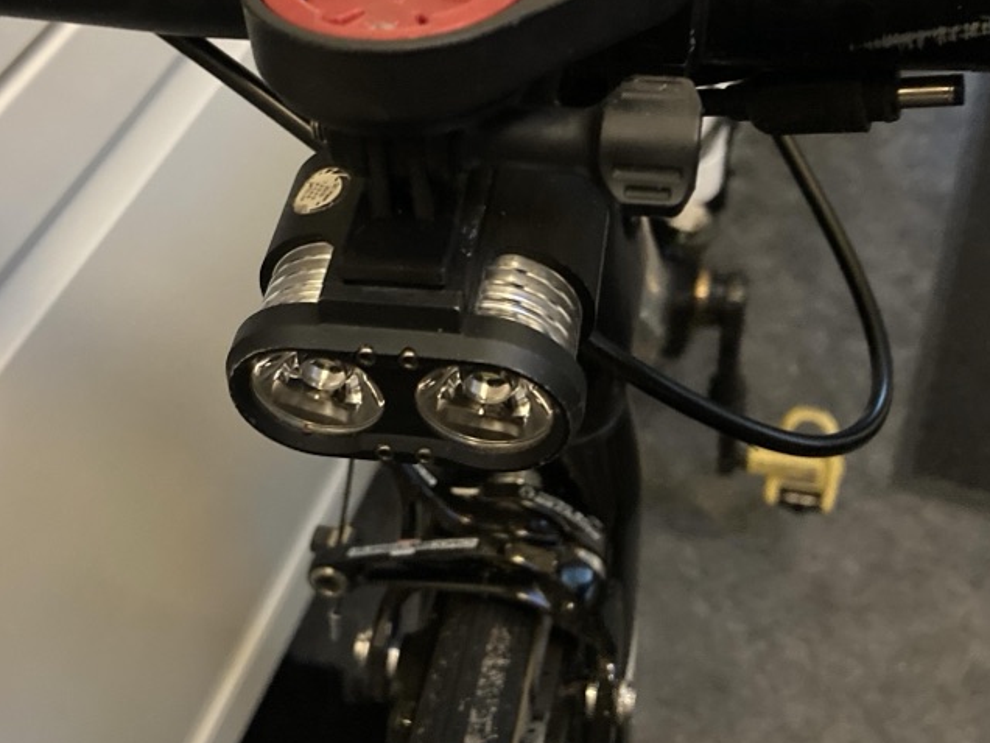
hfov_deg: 42.9
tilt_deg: -48.9
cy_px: 301
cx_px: 428
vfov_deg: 32.8
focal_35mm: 44
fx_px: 1258
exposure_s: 1/20
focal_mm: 3.99
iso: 640
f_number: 1.8
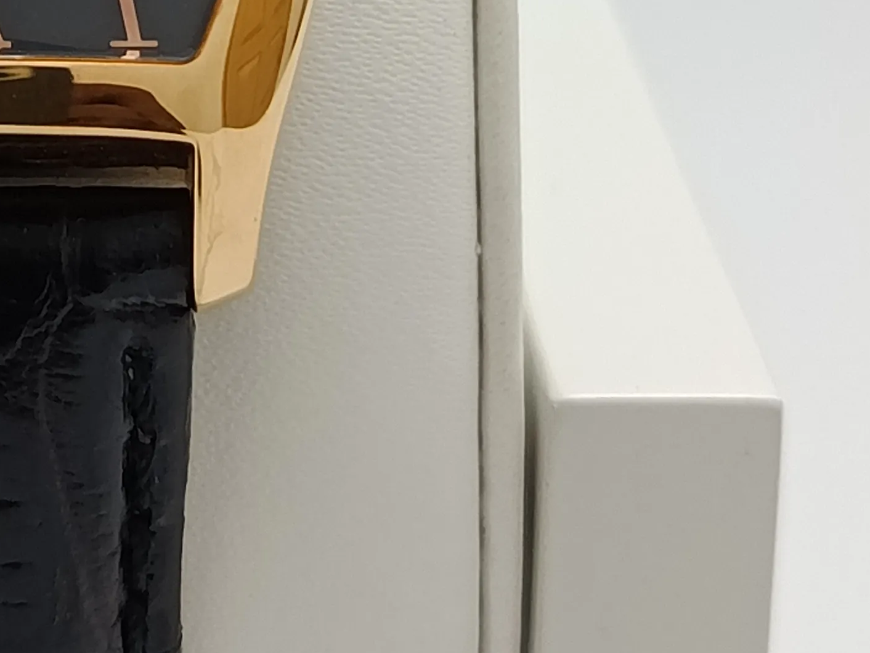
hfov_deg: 14.2
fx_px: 3418
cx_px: -51
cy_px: -316
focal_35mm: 136
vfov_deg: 10.5
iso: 587
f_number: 1.7
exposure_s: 1/100
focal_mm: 5.24
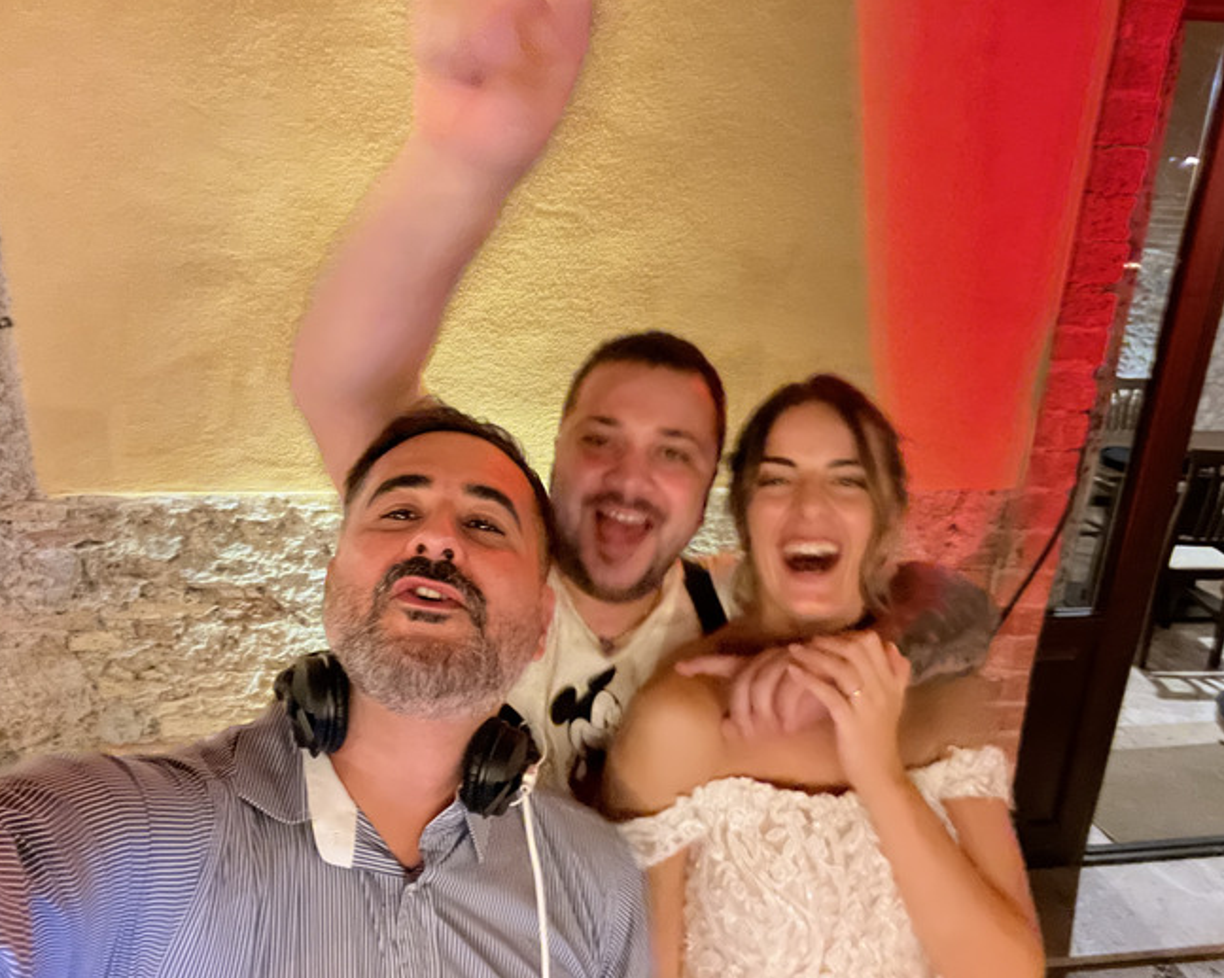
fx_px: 905
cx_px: 577
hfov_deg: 68.1
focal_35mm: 25
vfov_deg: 56.7
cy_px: 505
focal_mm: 2.71
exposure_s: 1/15
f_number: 2.2
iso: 1600
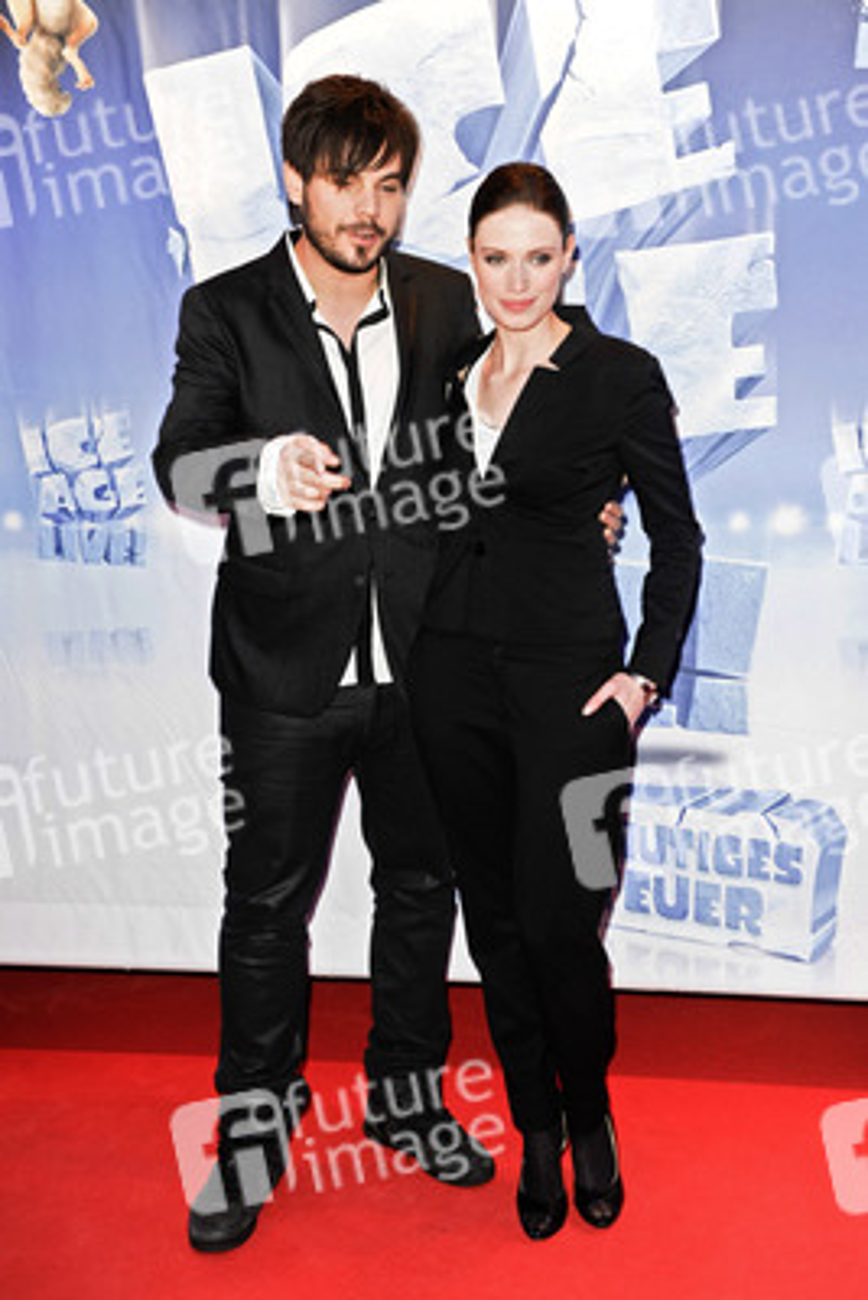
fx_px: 1807
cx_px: 434
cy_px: 650
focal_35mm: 50
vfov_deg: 39.6
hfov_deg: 27.0
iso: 800
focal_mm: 50
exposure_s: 1/200
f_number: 5.6
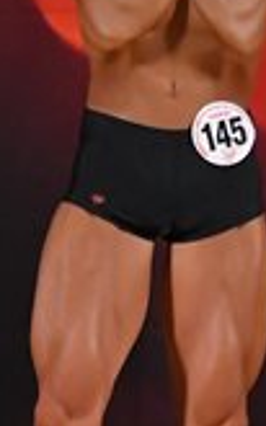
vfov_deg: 1.9
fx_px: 12526
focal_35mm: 1079
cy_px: 173
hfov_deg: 1.2
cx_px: 247
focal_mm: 150
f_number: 5.6
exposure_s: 1/400
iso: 3200
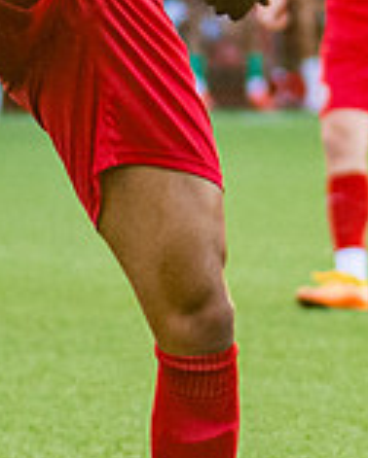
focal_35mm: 878
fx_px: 11930
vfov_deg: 2.2
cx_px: 511
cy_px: 38
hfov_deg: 1.8
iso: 1250
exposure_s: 1/1000
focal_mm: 120
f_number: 2.8
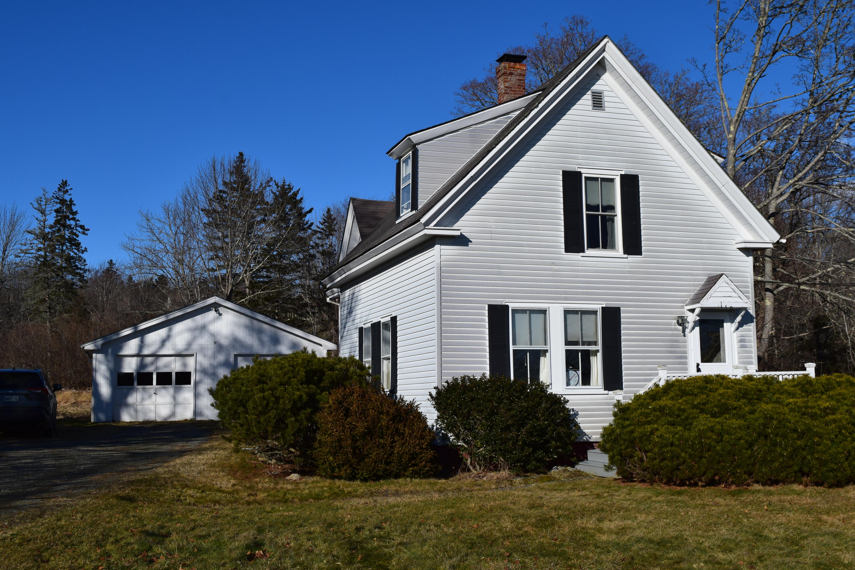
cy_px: 285
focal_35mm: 40
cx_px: 428
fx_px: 962
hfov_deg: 47.9
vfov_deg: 33.0
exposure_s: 1/800
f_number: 13
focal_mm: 27
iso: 200
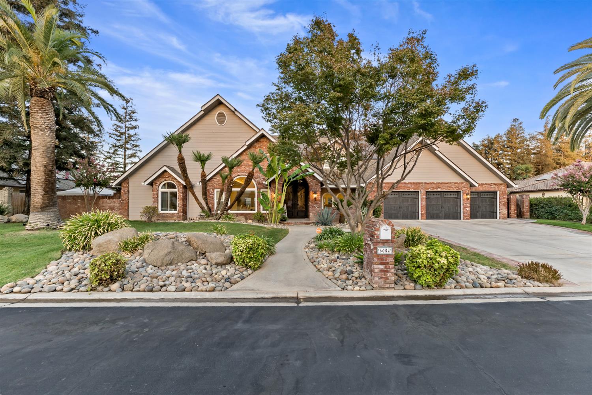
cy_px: 198
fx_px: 230
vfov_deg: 81.2
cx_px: 296
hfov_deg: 104.3
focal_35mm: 14
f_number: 4
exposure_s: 1/60
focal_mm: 14
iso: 125
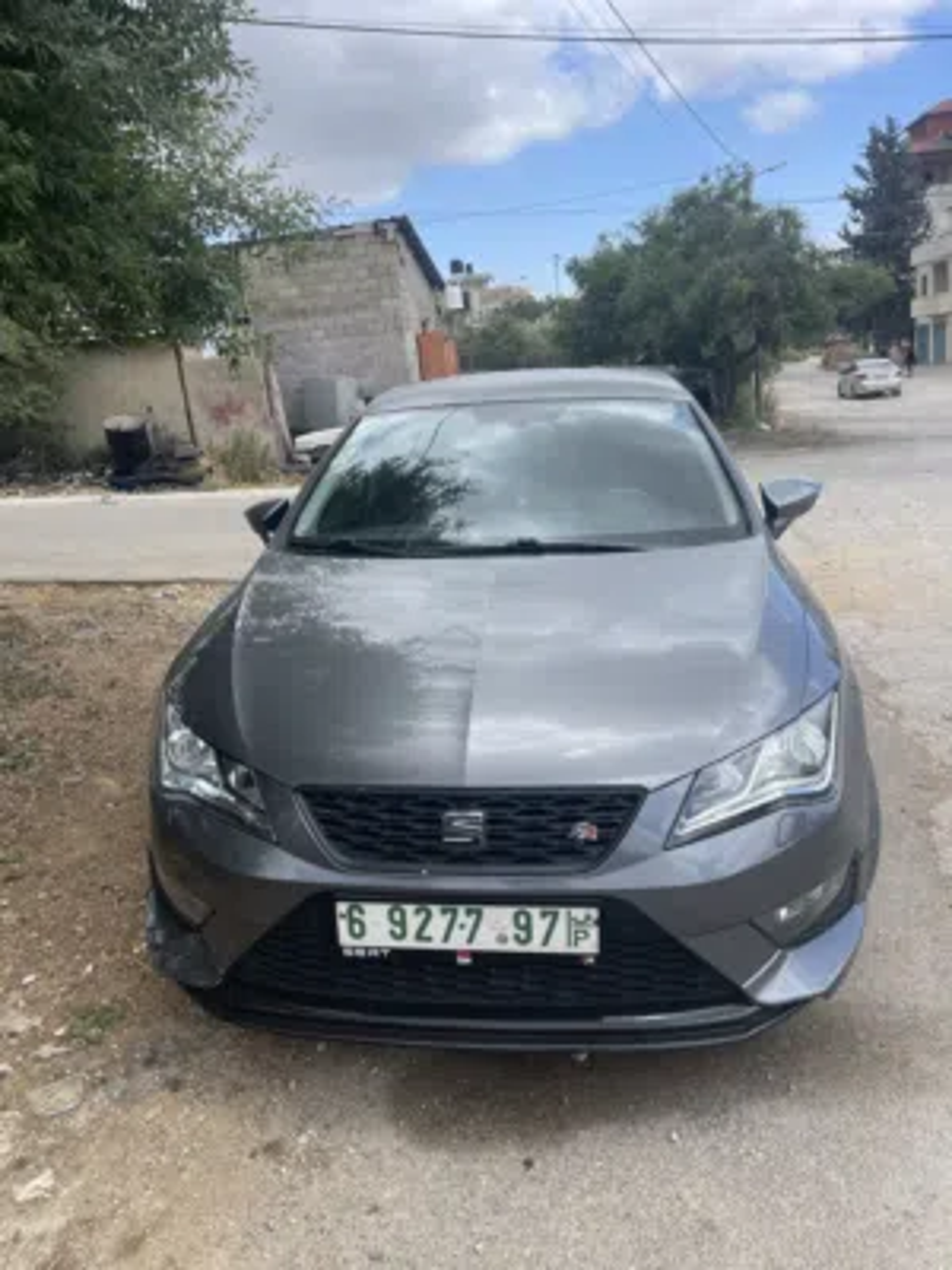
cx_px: 476
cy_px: 635
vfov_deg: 69.4
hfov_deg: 54.9
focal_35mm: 25
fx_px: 917
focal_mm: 5.1
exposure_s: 1/1912
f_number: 1.6
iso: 32
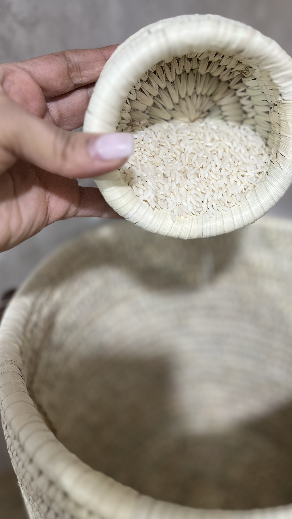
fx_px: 427
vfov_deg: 62.6
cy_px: 247
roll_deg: +1.9
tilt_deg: -30.2
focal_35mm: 31
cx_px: 188
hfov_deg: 37.5
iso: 125
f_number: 1.6
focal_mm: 5.1
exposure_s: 1/50
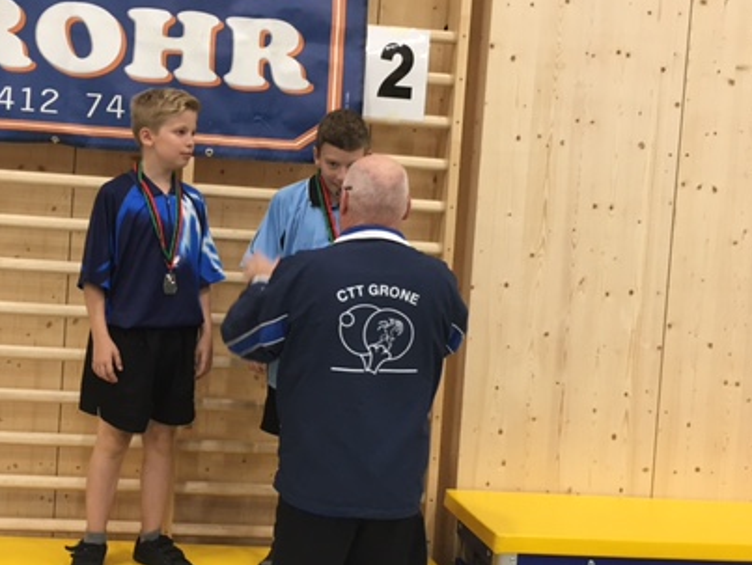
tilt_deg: -1.4
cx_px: 254
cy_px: 283
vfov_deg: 31.6
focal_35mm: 46
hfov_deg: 40.7
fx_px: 1000
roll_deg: -3.4
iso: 125
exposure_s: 1/33
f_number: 2.2
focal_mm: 4.15
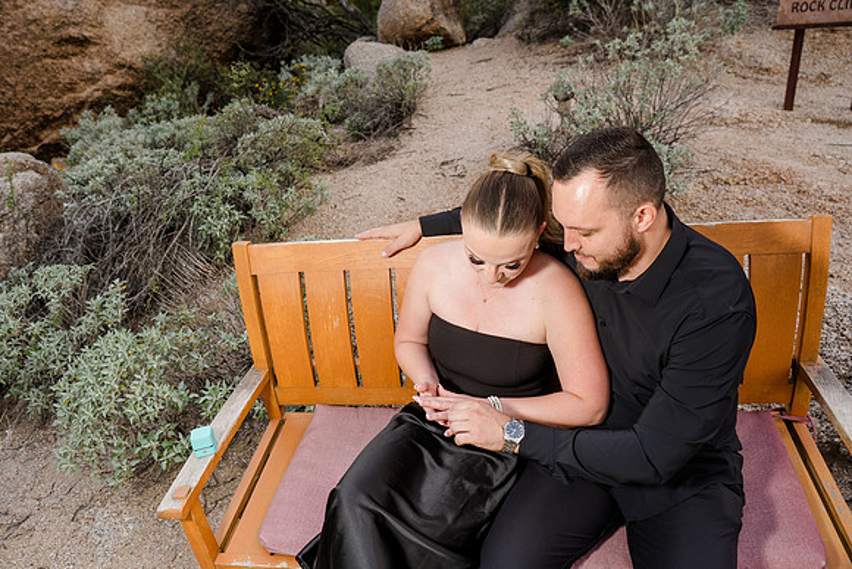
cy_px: 284
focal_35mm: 27
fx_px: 639
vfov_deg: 48.0
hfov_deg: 67.4
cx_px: 426
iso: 320
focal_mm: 27
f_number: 5.6
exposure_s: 1/250
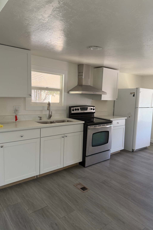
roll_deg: -3.0
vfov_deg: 71.5
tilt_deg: -6.8
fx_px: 159
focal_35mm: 25
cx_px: 83
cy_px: 115
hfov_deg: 51.2
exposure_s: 1/151
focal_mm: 6.76
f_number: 1.78
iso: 160
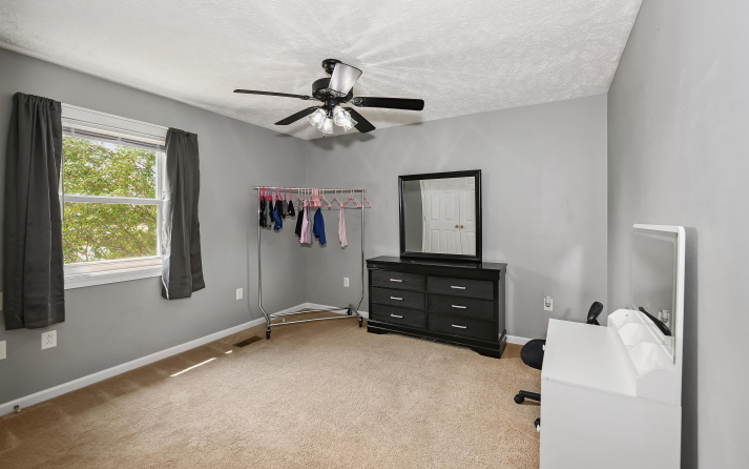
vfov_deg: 74.6
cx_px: 382
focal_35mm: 15
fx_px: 306
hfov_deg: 101.4
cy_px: 211
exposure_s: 1/60
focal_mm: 14
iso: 400
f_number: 4
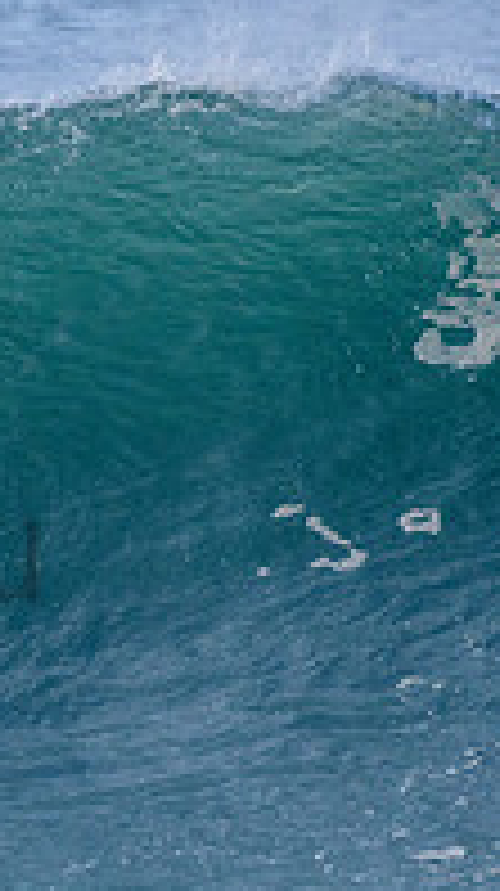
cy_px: 497
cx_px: -437
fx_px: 54468
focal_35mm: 2305
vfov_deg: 0.9
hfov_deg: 0.5
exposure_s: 1/2000
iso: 500
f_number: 5.6
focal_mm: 500
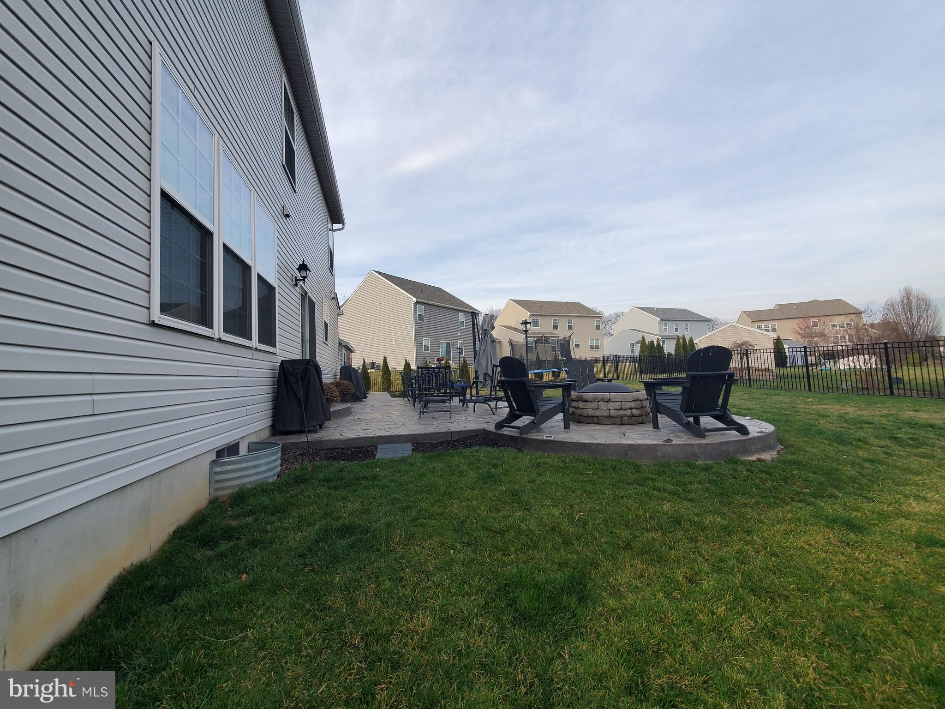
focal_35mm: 13
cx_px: 472
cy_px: 354
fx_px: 355
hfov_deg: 106.2
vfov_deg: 89.9
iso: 50
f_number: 2.2
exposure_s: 1/490
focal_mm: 1.8
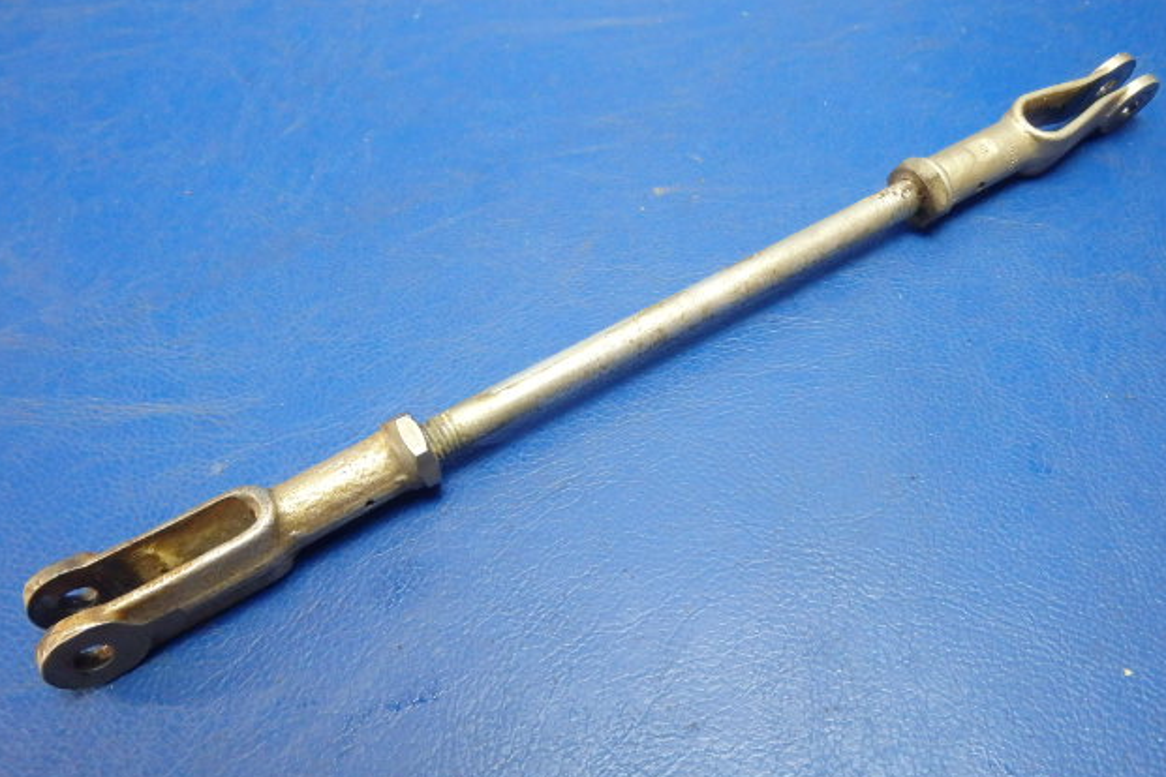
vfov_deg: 43.6
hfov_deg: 61.9
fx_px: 972
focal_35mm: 30
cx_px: 584
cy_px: 383
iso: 800
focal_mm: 5
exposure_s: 1/30
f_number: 3.9
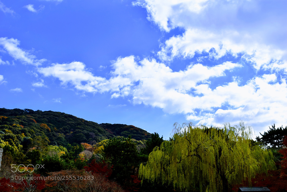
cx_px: 144
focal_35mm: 39
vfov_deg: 34.2
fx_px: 311
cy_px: 96
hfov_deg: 49.6
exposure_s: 1/500
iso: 200
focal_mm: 26
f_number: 11
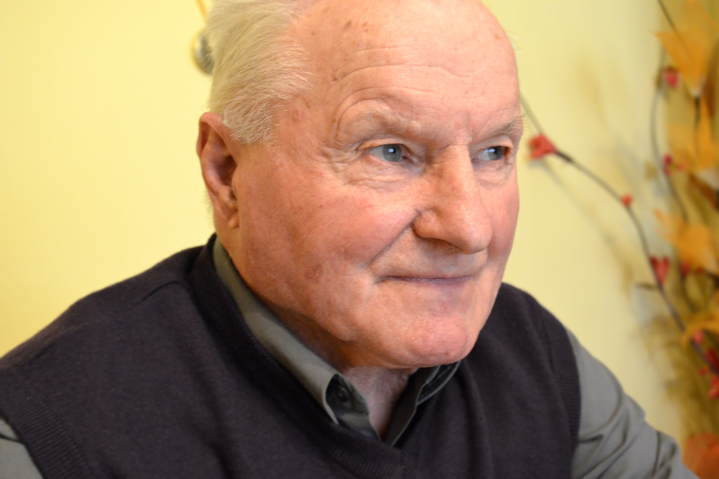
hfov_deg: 38.2
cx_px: 362
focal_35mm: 52
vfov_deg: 26.0
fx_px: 1038
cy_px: 239
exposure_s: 1/25
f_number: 5
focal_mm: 34
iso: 3200
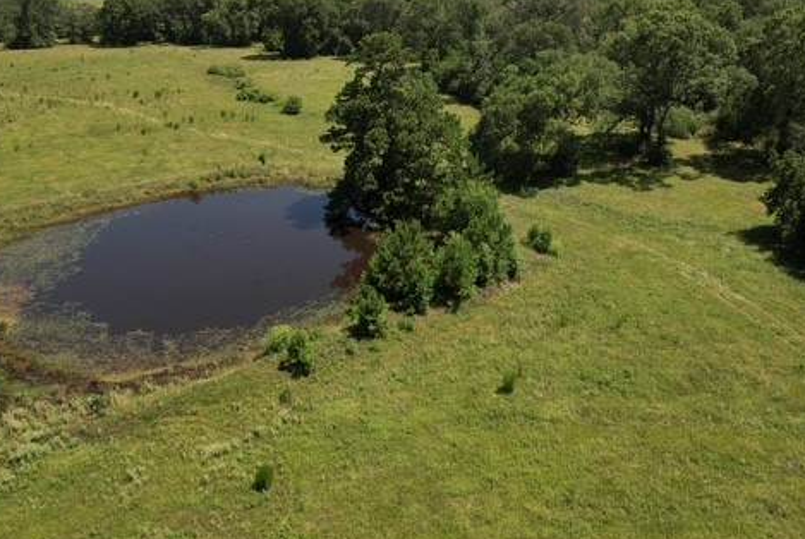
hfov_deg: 61.5
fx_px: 672
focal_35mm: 30
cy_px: 215
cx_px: 470
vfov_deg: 43.5
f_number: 2.8
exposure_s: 1/400
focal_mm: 8.38
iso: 100
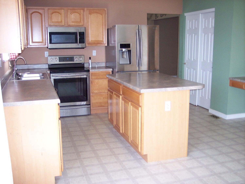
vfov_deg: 36.8
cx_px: 122
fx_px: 276
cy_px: 92
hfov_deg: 47.9
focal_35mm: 39
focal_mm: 8
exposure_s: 1/60
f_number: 2.8
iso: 140
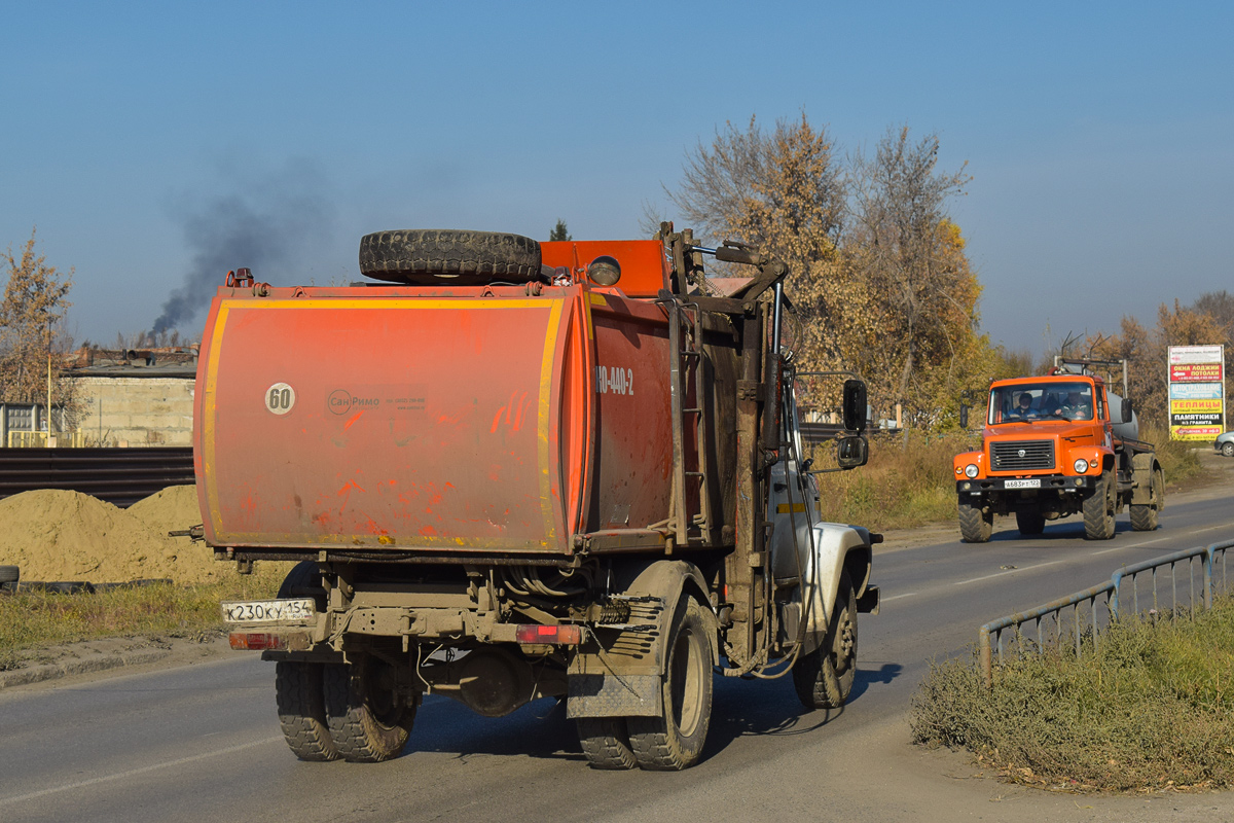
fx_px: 2828
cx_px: 617
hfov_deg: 24.6
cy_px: 412
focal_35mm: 82
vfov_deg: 16.6
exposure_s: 1/1000
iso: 200
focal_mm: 55
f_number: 9
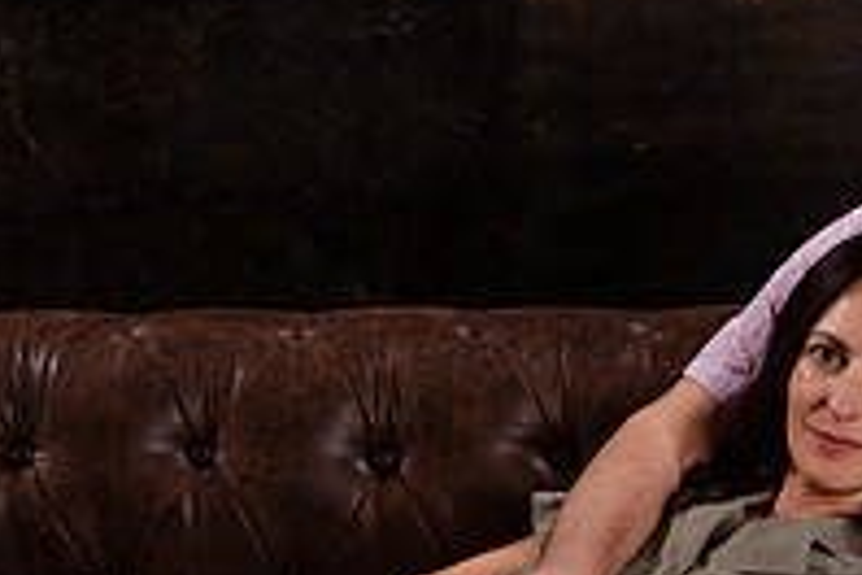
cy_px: 361
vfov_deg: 13.5
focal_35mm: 101
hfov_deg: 20.2
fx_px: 2418
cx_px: 490
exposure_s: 1/160
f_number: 8
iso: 1000
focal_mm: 32
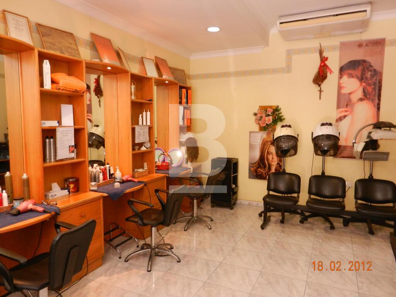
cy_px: 148
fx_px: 286
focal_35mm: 25
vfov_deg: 54.9
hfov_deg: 69.4
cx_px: 198
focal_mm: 4.5
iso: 400
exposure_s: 1/25
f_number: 3.5
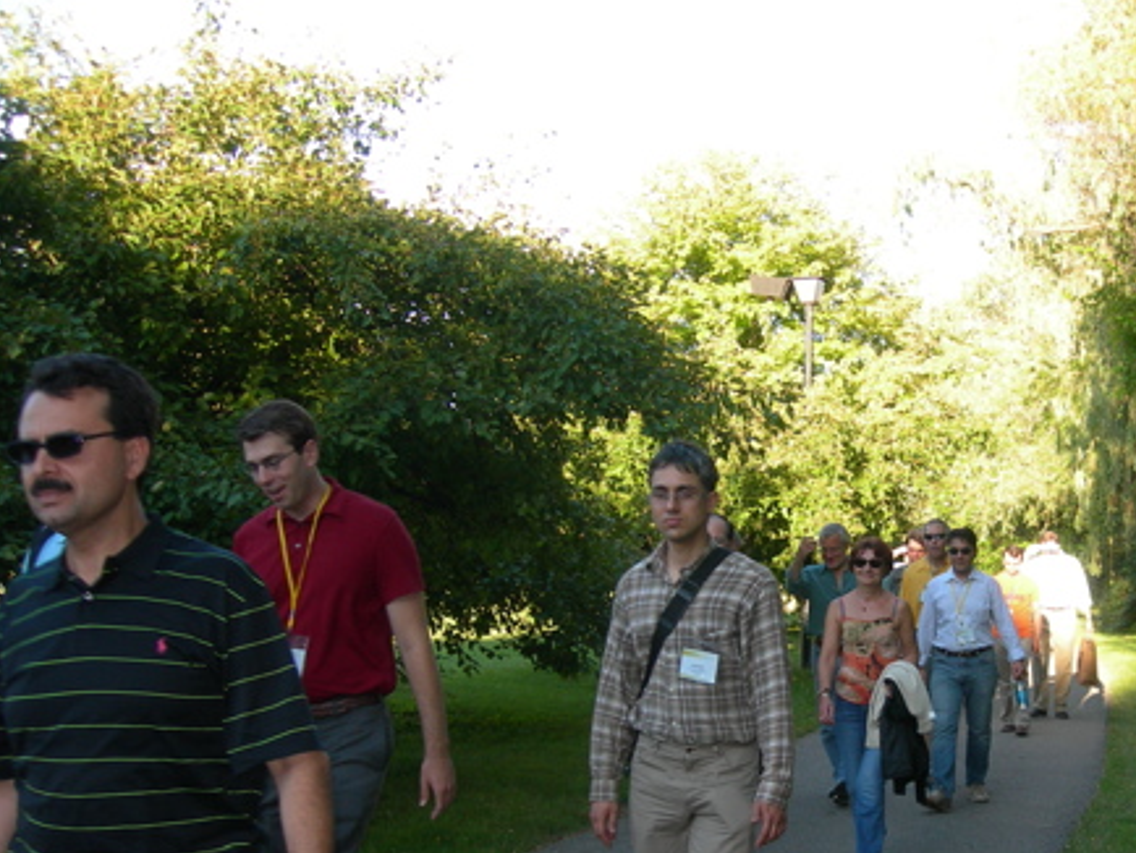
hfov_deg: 33.8
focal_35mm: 56
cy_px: 610
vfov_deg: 25.9
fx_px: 1839
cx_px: 809
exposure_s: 1/133
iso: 50
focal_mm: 7.8
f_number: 2.8
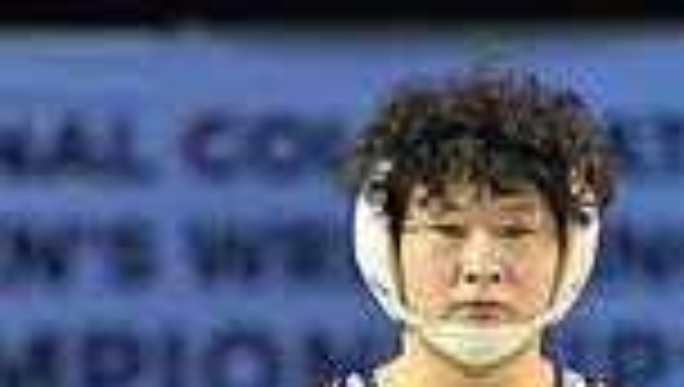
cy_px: 844
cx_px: 346
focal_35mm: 721
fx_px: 13095
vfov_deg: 1.7
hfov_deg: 3.0
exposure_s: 1/1000
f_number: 2.8
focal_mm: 145
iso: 5000
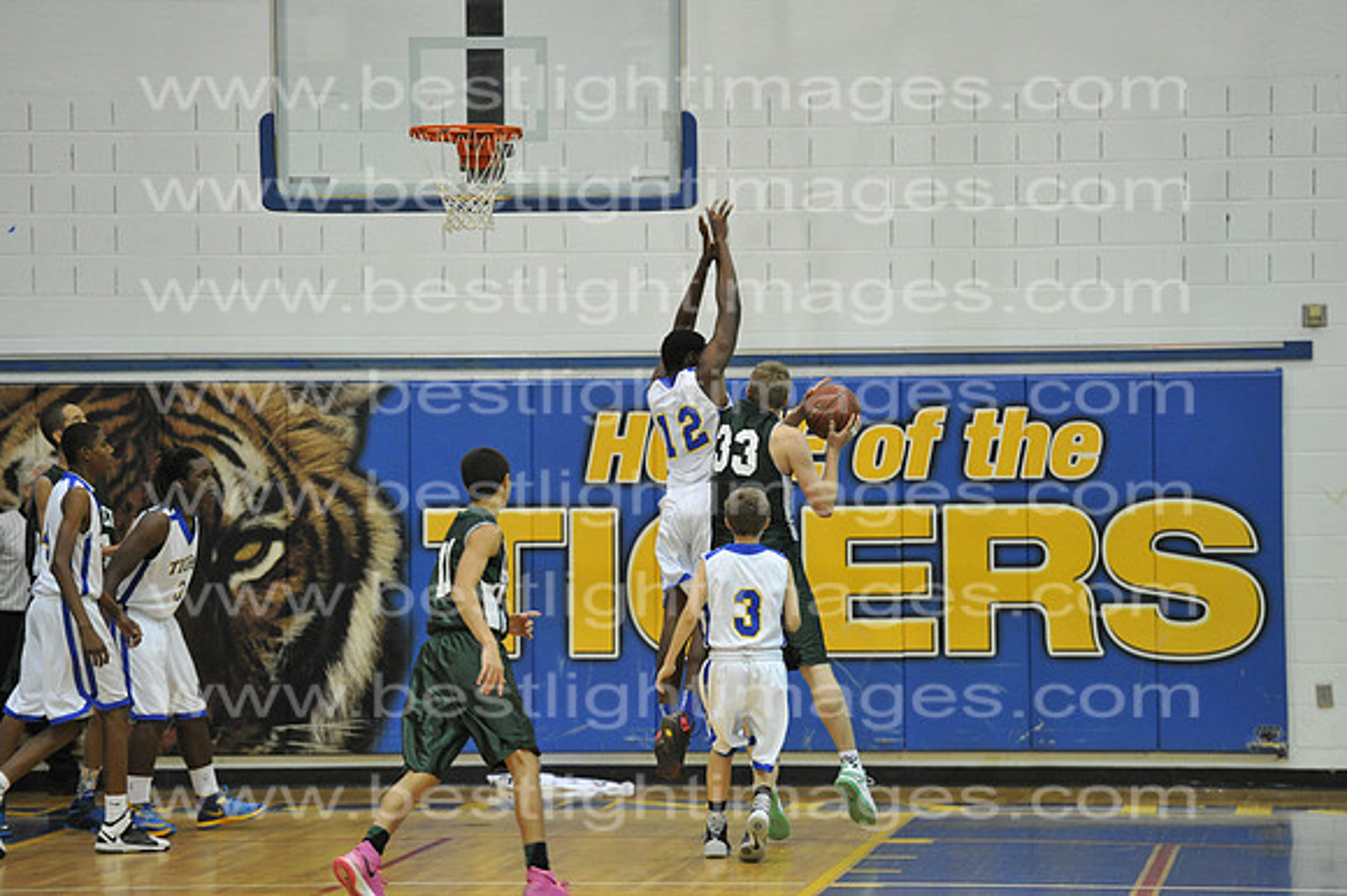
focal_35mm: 185
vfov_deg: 7.4
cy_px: 448
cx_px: 674
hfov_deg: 11.1
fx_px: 6918
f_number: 3.2
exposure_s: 1/400
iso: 5000
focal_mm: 185
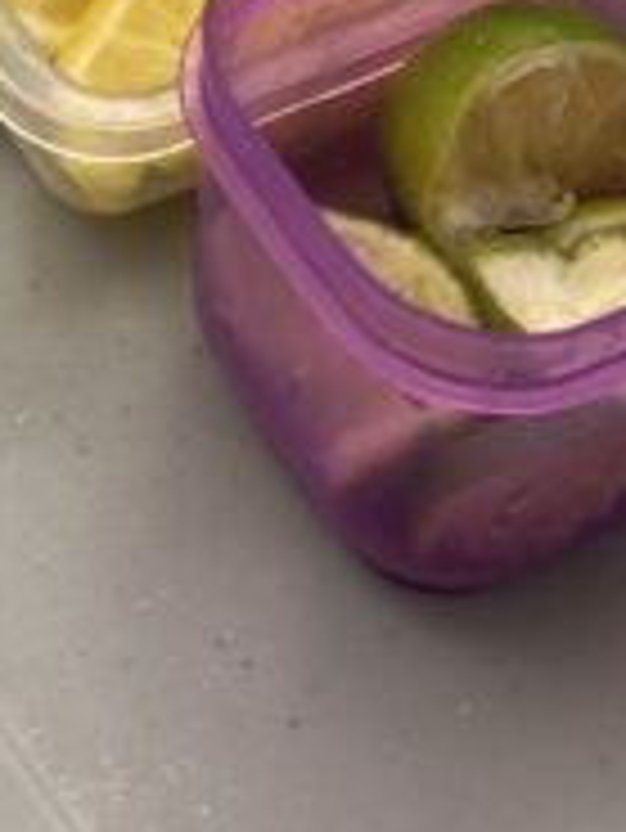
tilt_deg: -29.1
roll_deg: -3.6
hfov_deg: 11.0
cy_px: -1034
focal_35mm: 133
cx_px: -14
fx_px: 3203
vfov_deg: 12.3
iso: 125
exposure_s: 1/120
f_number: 1.78
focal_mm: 6.76
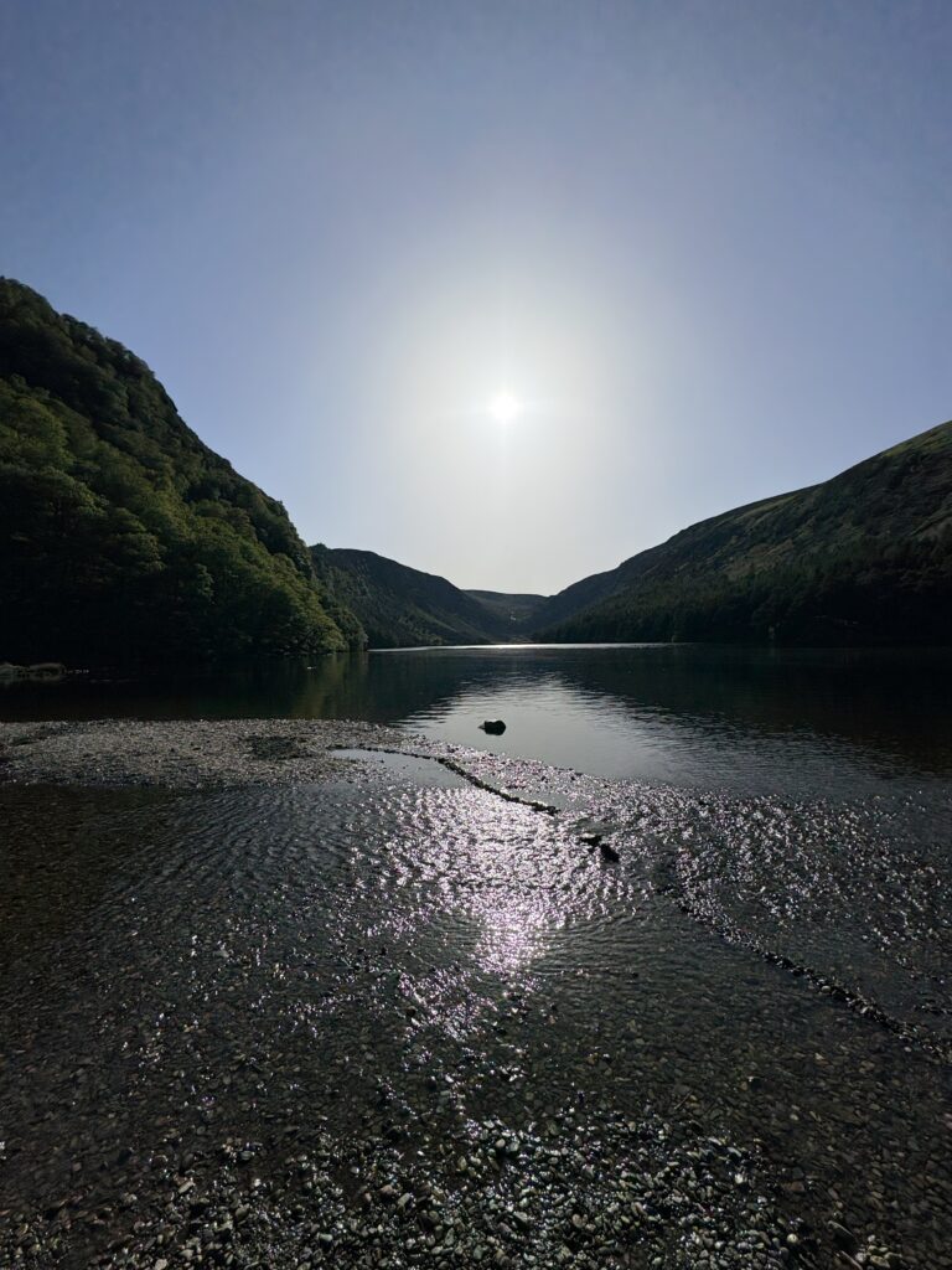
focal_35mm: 14
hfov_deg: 85.7
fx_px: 513
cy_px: 635
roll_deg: +0.8
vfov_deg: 102.1
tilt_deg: +2.2
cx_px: 476
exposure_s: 1/7299
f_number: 2.2
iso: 32
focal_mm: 2.22
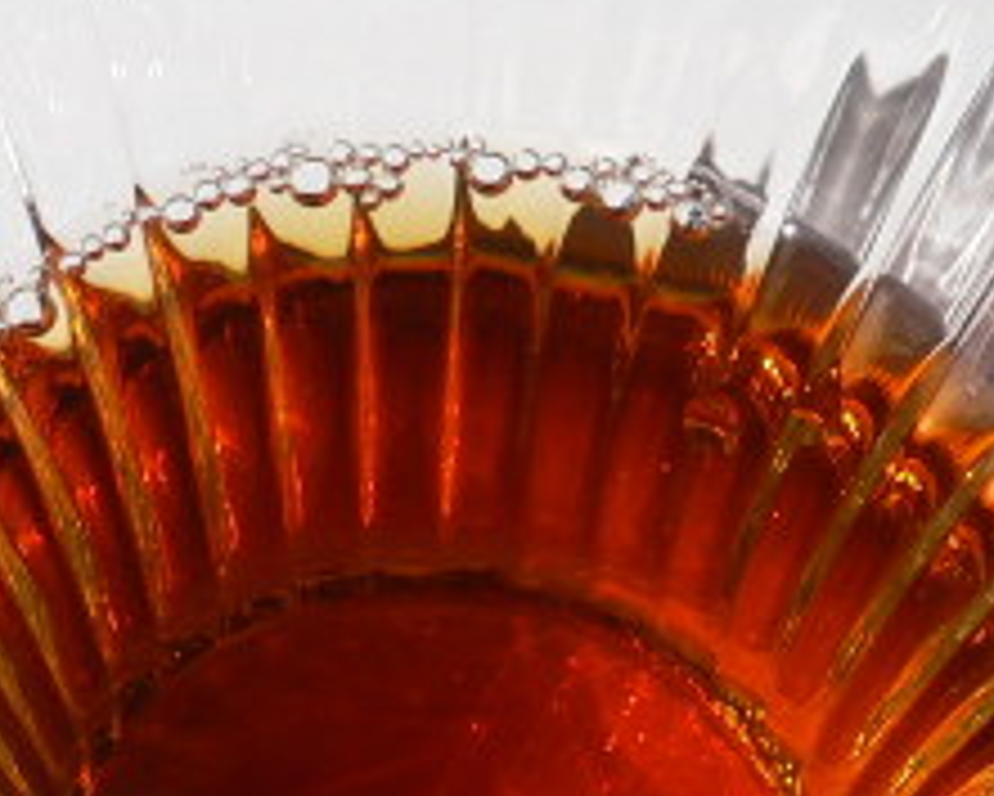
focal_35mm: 99
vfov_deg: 15.3
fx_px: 2914
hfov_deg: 19.4
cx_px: 504
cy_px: 760
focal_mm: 5.8
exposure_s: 1/250
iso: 80
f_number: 5.6
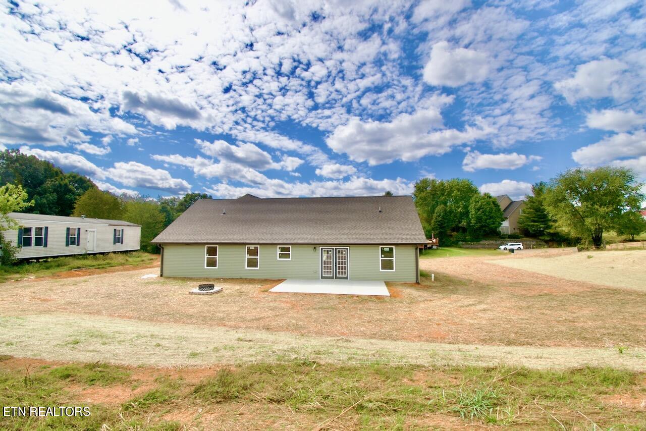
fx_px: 269
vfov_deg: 77.4
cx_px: 323
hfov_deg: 100.4
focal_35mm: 15
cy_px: 216
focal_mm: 10
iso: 200
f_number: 11
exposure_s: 1/500
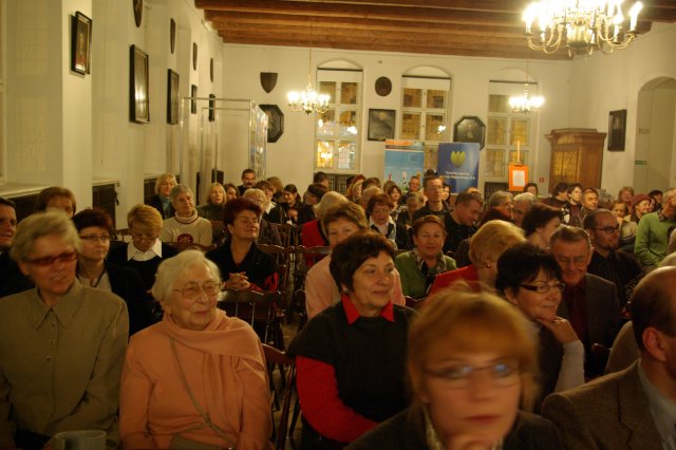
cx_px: 338
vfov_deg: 36.8
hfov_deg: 53.2
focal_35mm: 36
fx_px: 676
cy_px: 225
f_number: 4
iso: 800
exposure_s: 1/8
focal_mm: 24
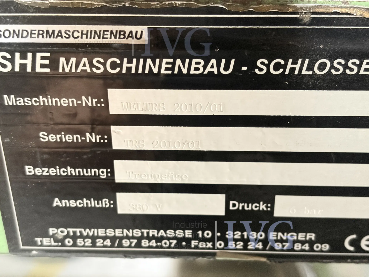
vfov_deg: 28.0
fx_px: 554
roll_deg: +0.4
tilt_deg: -30.8
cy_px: 138
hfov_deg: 36.8
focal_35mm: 52
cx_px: 184
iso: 500
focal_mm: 5.96
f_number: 1.6
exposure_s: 1/20
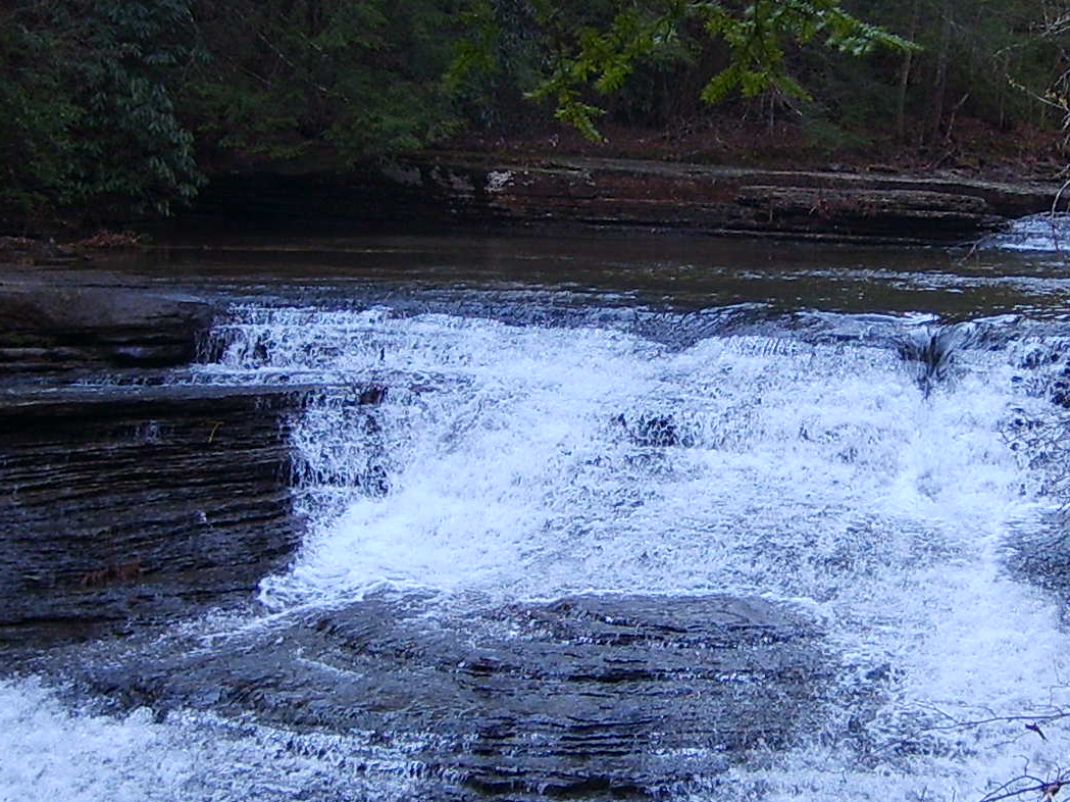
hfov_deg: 20.9
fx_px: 2905
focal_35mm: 94
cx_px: 598
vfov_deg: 15.7
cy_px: 335
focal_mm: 5.8
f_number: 2.8
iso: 50
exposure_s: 1/90
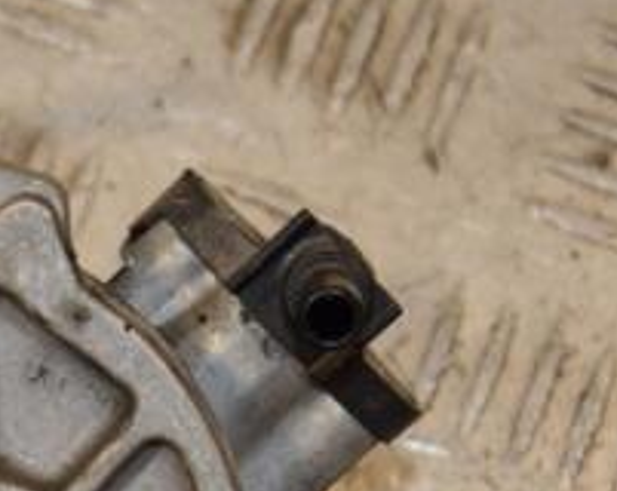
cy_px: 427
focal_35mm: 219
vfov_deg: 7.0
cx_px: -215
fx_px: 3991
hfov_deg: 8.7
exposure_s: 1/200
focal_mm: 52
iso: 800
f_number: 7.1
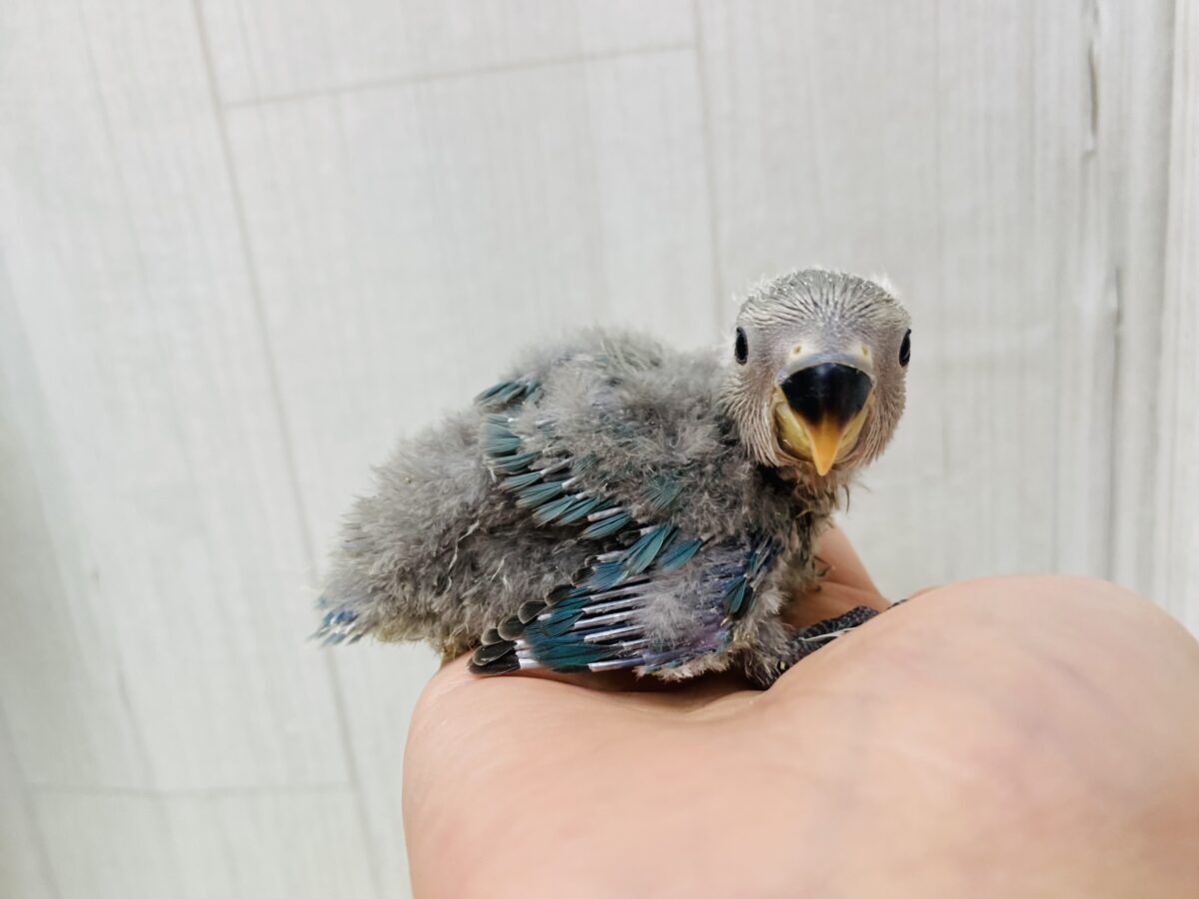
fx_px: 866
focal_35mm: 25
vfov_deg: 54.9
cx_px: 600
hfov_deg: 69.4
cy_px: 450
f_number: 1.8
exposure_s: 1/100
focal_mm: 4.25
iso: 125
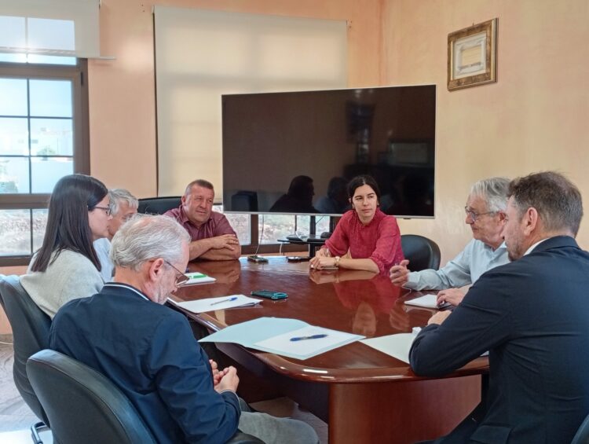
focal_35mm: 41
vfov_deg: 35.2
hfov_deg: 45.7
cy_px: 222
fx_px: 699
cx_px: 294
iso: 188
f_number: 1.8
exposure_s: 1/33.3
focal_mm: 3.98
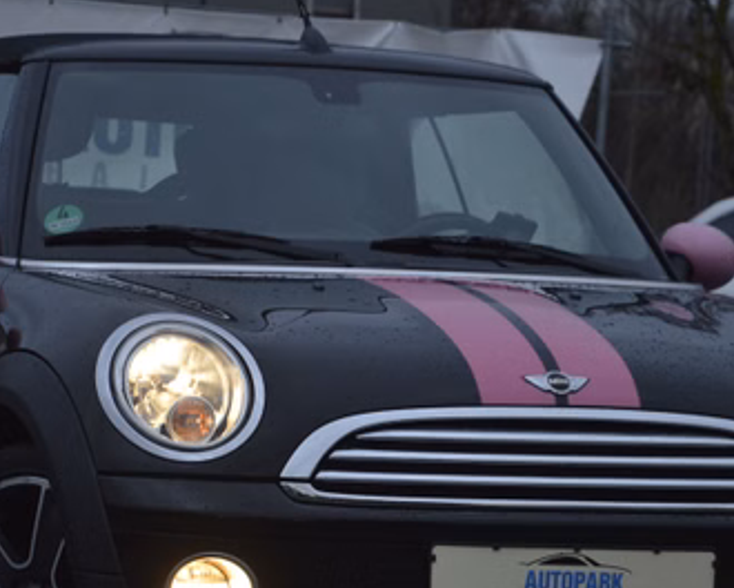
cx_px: 311
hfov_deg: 9.4
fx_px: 4451
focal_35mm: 205
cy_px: 461
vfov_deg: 7.5
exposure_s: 1/125
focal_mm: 75
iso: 360
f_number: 5.6
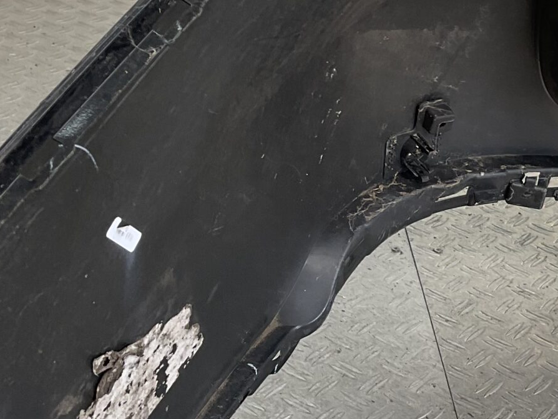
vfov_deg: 17.8
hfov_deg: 22.8
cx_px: 536
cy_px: 199
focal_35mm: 83
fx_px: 1338
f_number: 1.8
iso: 16
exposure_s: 1/200
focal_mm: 3
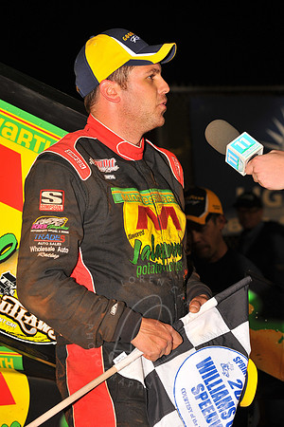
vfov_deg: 17.1
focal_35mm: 120
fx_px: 1420
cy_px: 214
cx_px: 142
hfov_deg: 11.4
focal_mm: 120
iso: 500
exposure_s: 1/320
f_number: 7.1
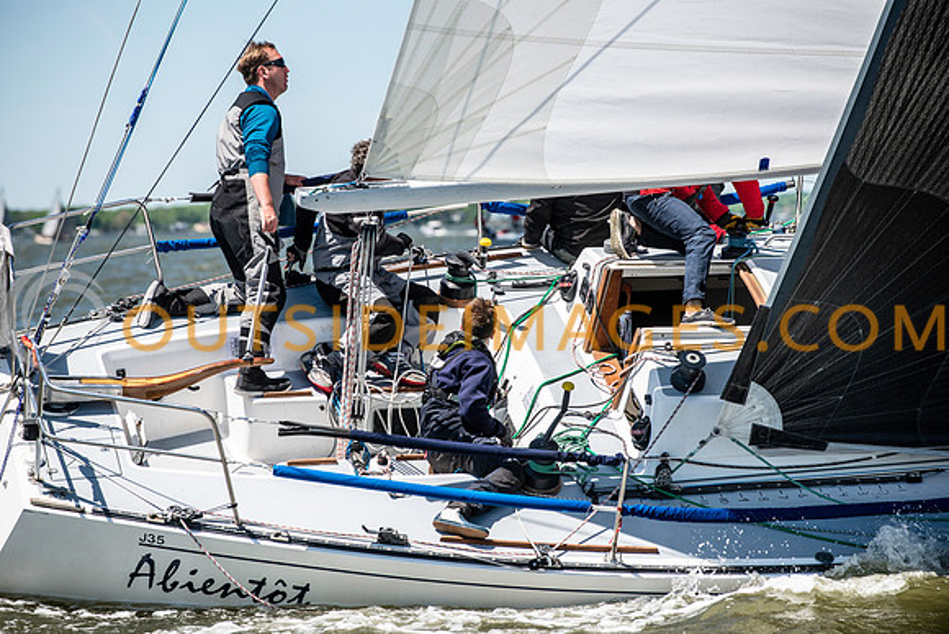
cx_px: 474
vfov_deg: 7.9
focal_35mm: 175
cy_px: 317
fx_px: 4614
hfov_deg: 11.7
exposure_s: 1/2000
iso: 320
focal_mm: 175
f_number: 5
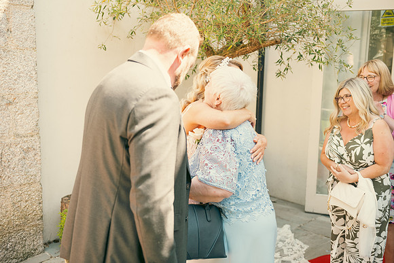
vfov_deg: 33.4
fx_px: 438
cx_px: 197
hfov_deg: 48.4
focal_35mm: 40
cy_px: 132
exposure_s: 1/250
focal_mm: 40
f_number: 3.5
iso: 160
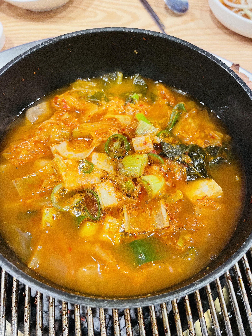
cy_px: 168
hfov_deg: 53.1
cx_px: 126
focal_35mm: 26
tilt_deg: -58.3
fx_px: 252
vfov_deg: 67.3
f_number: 1.6
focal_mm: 4.2
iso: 200
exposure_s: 1/60
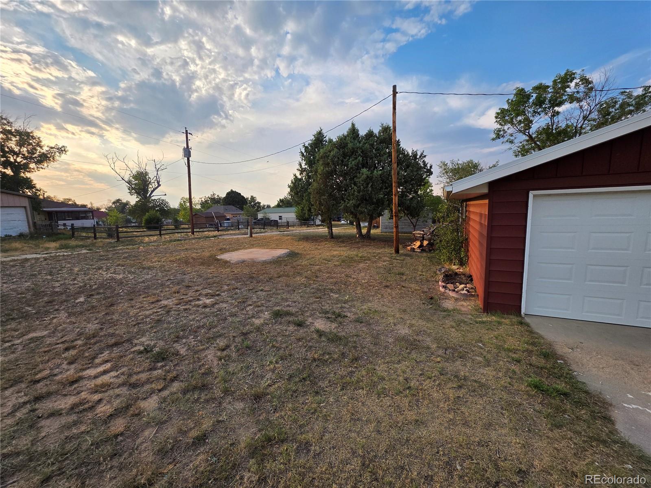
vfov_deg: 89.9
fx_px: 244
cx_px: 326
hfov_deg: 106.2
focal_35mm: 13
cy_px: 244
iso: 80
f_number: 1.9
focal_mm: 2.2
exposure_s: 1/2000
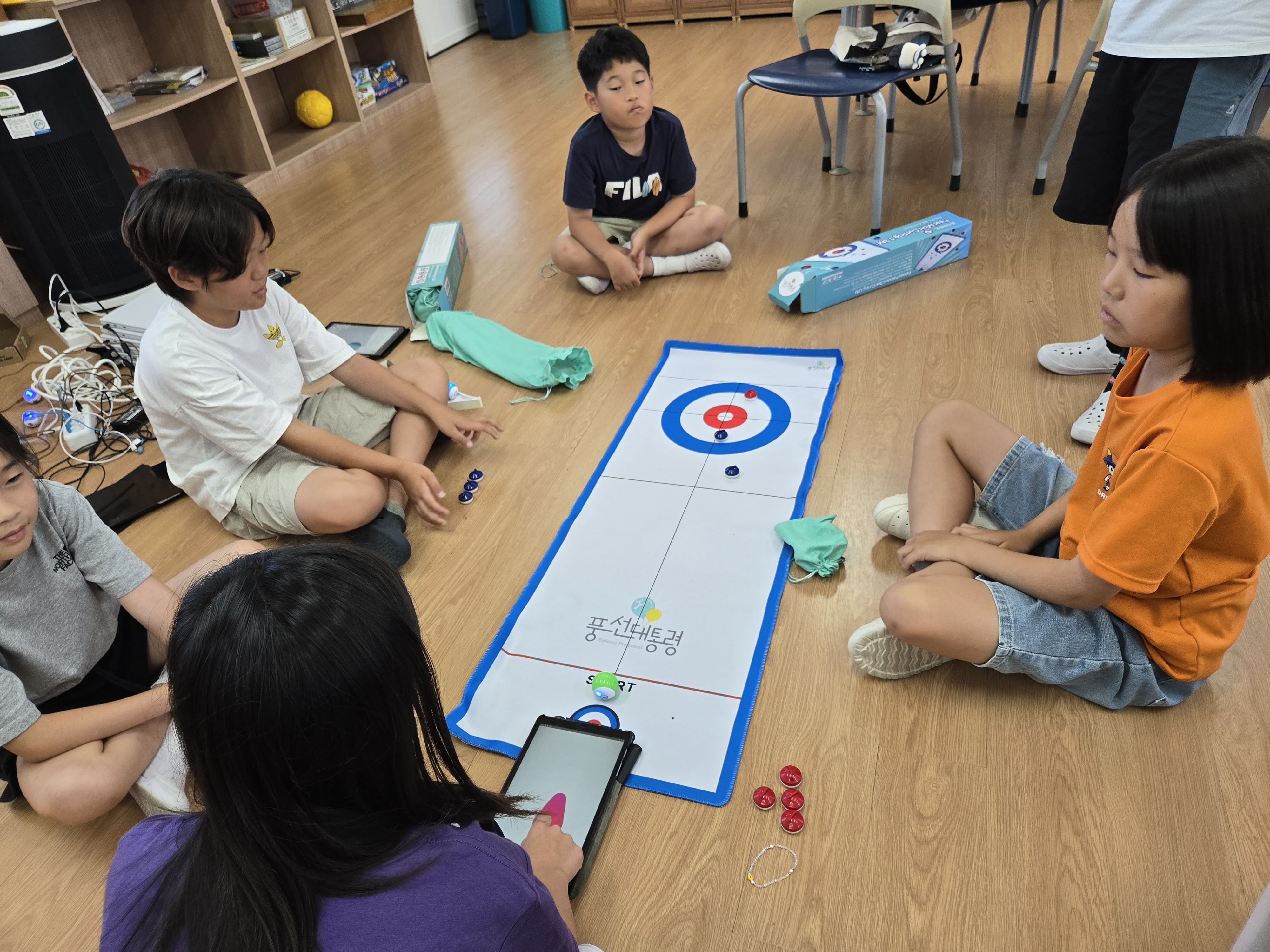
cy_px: 476
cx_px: 635
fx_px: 844
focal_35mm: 23
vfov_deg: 58.9
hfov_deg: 73.9
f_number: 1.8
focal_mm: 5.4
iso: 100
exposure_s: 1/120
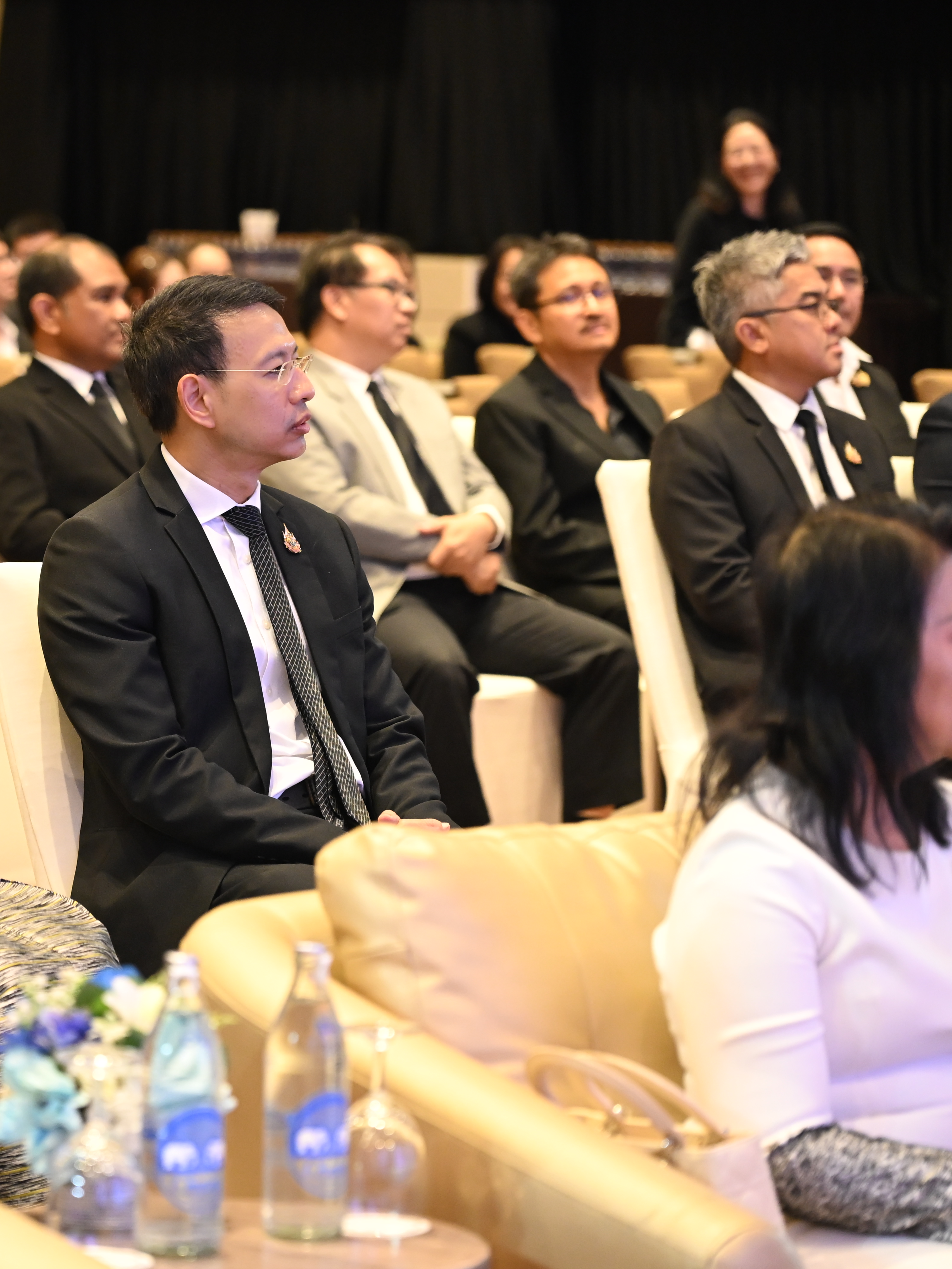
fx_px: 6380
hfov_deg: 8.5
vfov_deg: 11.4
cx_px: 116
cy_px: 637
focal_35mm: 174
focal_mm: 120
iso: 3200
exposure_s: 1/100
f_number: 4
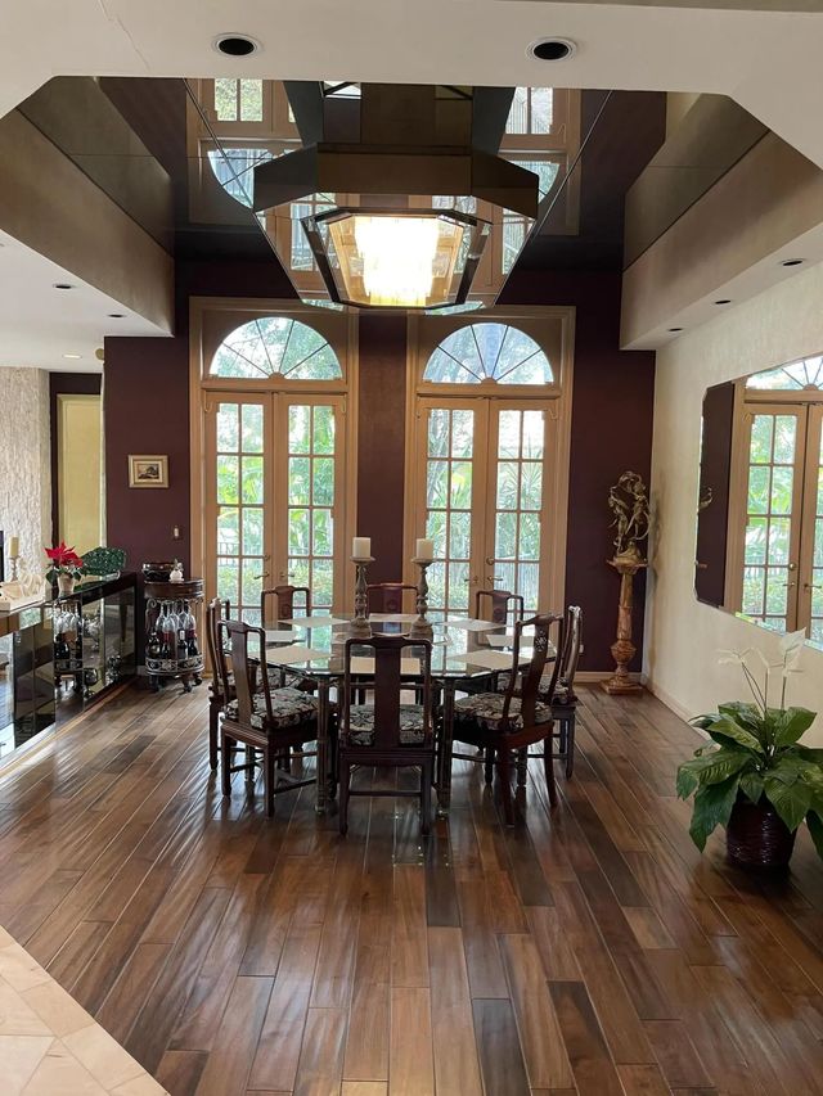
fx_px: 824
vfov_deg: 67.3
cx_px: 412
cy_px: 548
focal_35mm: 26
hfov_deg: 53.1
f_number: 1.6
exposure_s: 1/60
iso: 160
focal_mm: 5.1
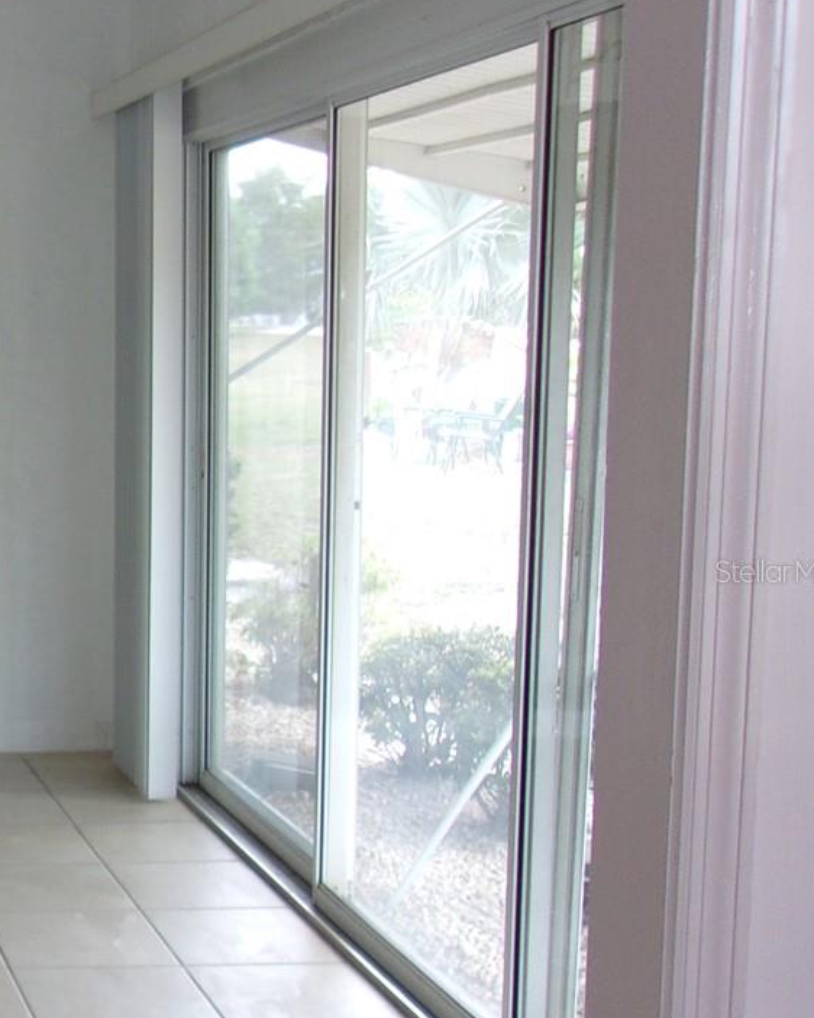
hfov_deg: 22.2
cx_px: -307
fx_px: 1808
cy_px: 571
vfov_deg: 31.4
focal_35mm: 60
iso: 80
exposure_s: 1/38
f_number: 3
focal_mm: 4.9
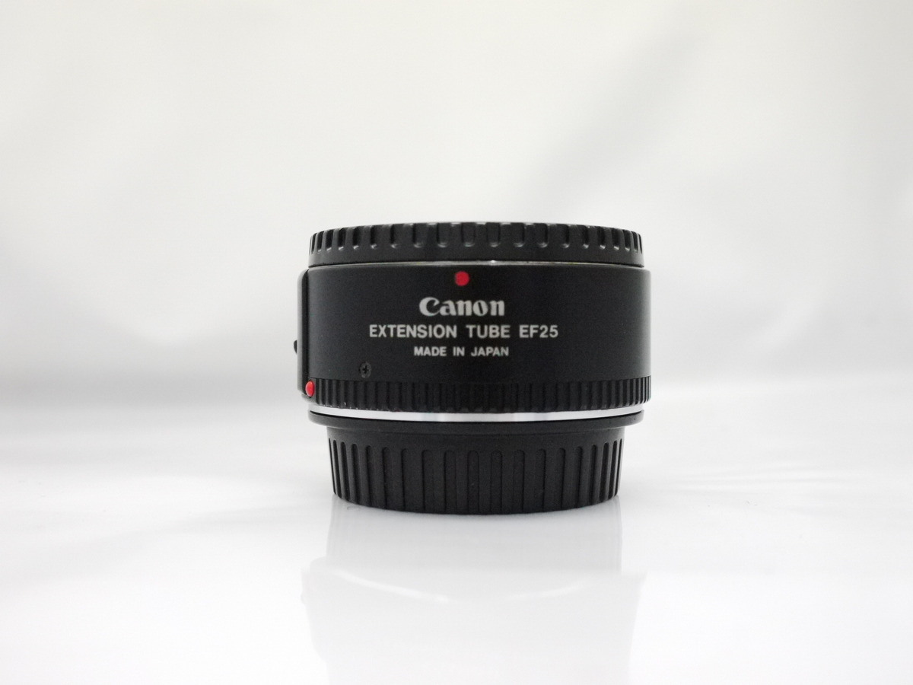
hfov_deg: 44.8
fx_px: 1108
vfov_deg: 34.3
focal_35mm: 42
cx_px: 456
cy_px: 342
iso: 1600
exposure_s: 1/200
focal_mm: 21
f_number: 4.5
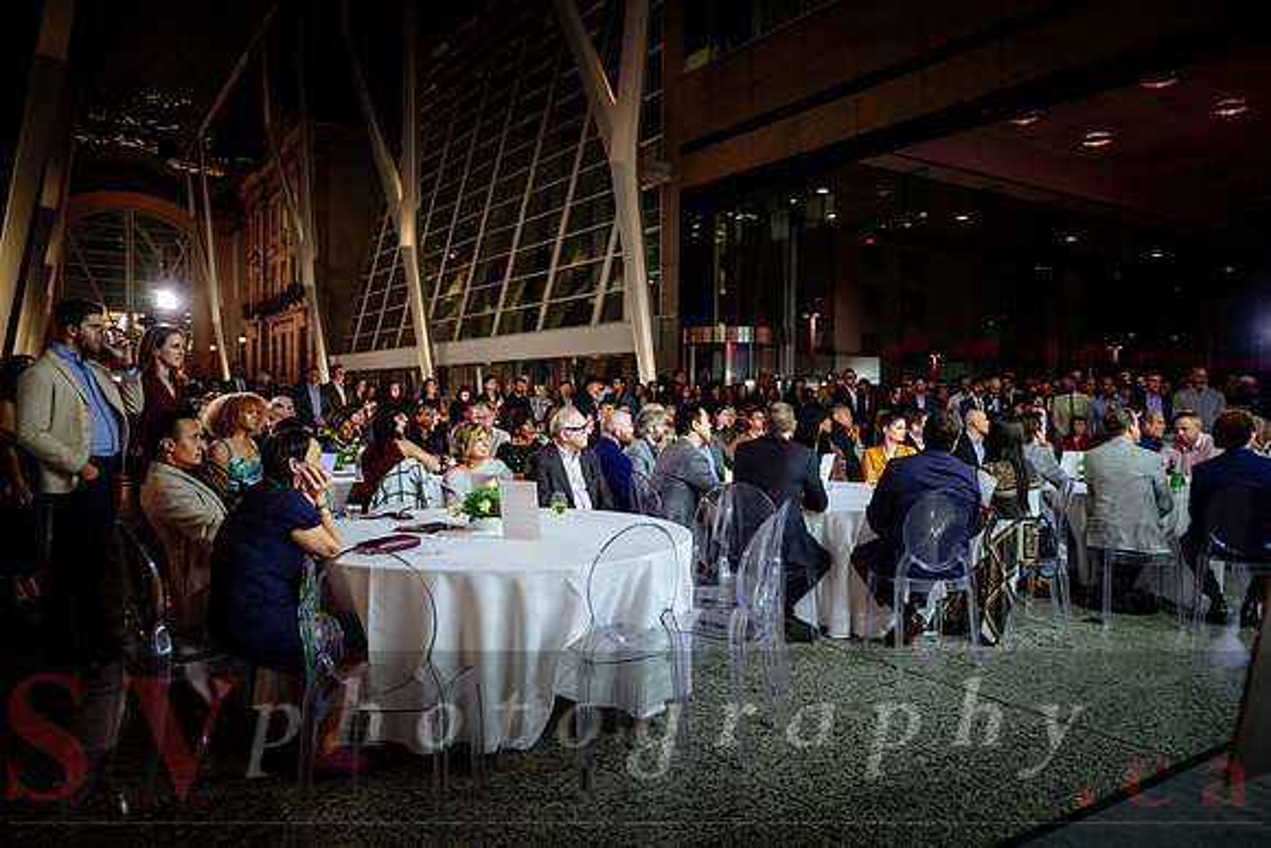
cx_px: 664
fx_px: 895
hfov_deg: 70.7
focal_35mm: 25
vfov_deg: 50.7
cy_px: 424
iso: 500
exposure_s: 1/50
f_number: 2.8
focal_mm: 24
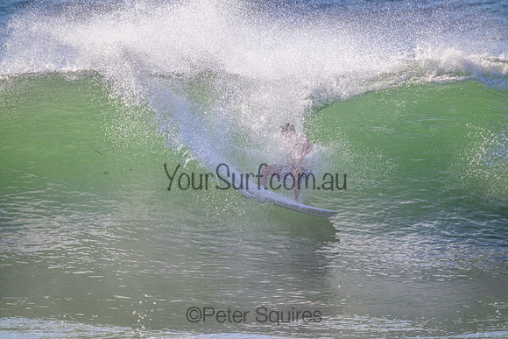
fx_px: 11291
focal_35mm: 800
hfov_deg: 2.6
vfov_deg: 1.7
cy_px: 170
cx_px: 254
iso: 1000
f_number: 11
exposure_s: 1/2000
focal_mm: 800
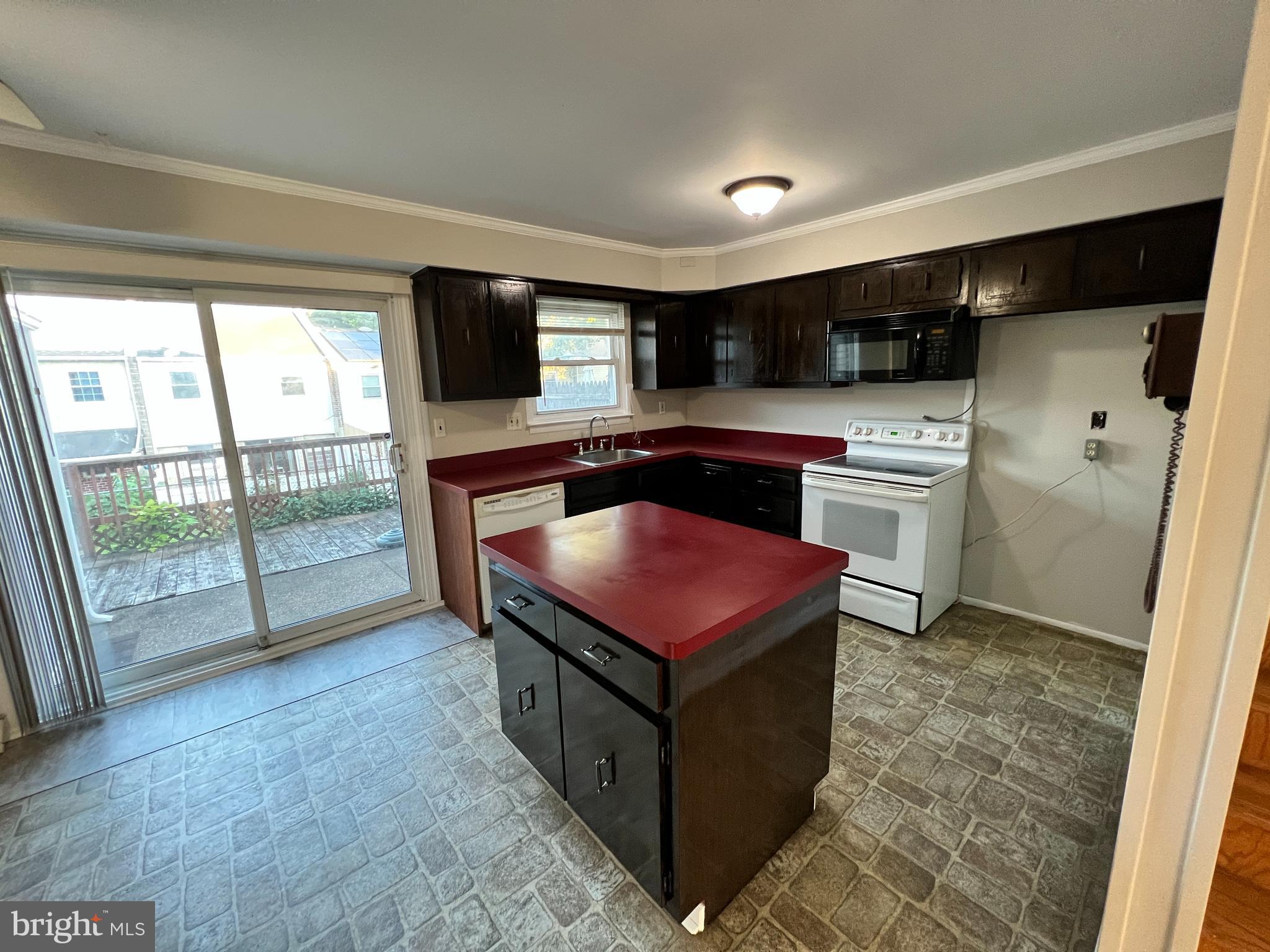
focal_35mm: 13
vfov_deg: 89.9
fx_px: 477
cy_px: 476
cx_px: 635
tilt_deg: -11.8
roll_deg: +1.7
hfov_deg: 106.2
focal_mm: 1.57
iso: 320
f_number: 1.8
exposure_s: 1/60
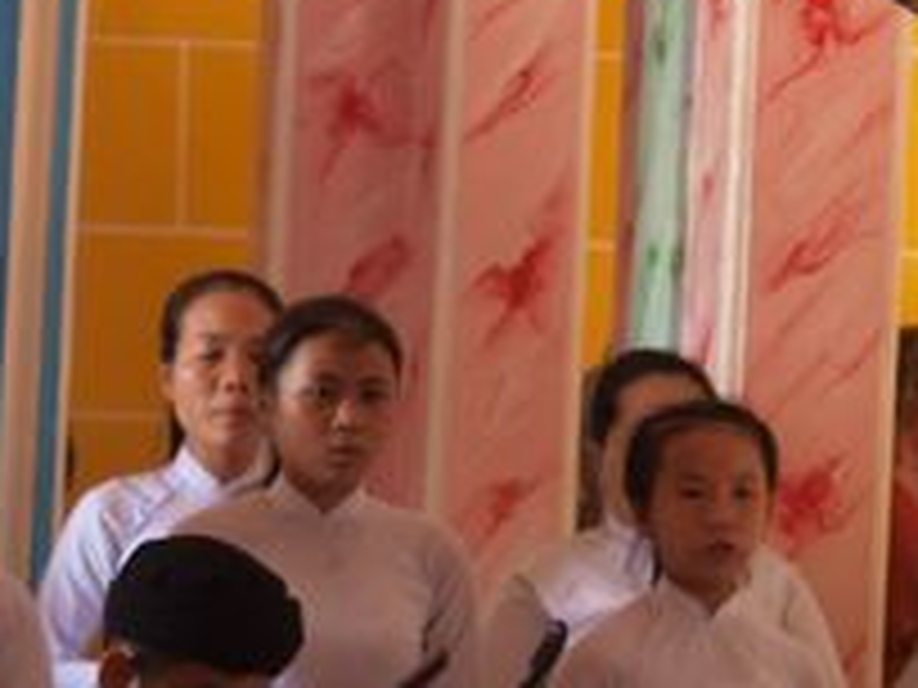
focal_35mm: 265
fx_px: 7028
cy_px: 632
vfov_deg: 5.6
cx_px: 256
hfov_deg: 7.5
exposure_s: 1/30
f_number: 3.5
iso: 400
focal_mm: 54
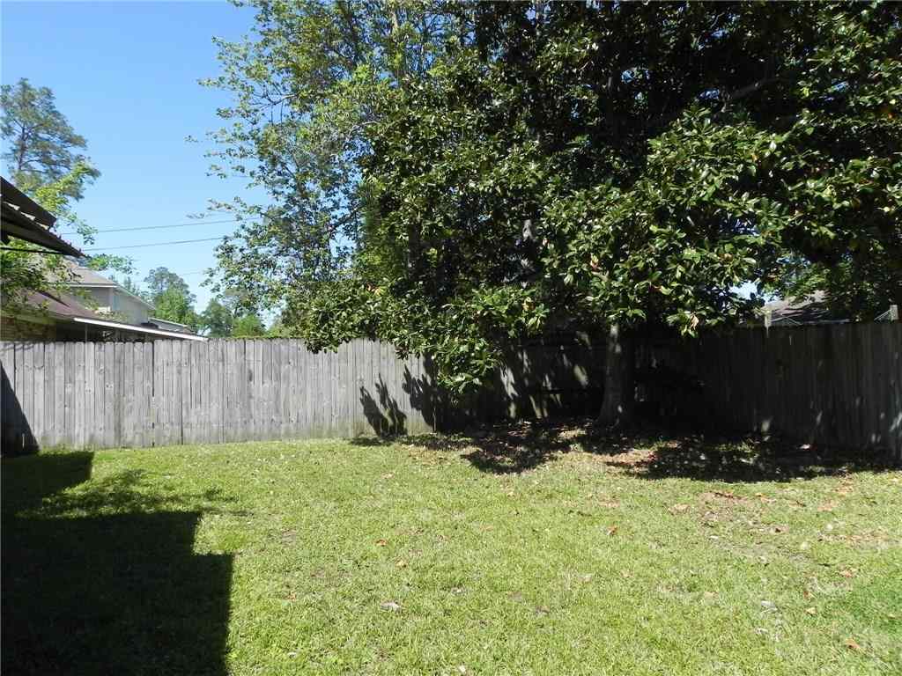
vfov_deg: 53.1
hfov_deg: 67.3
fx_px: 677
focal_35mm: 26
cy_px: 338
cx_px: 451
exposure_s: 1/310
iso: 160
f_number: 6.3
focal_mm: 4.6
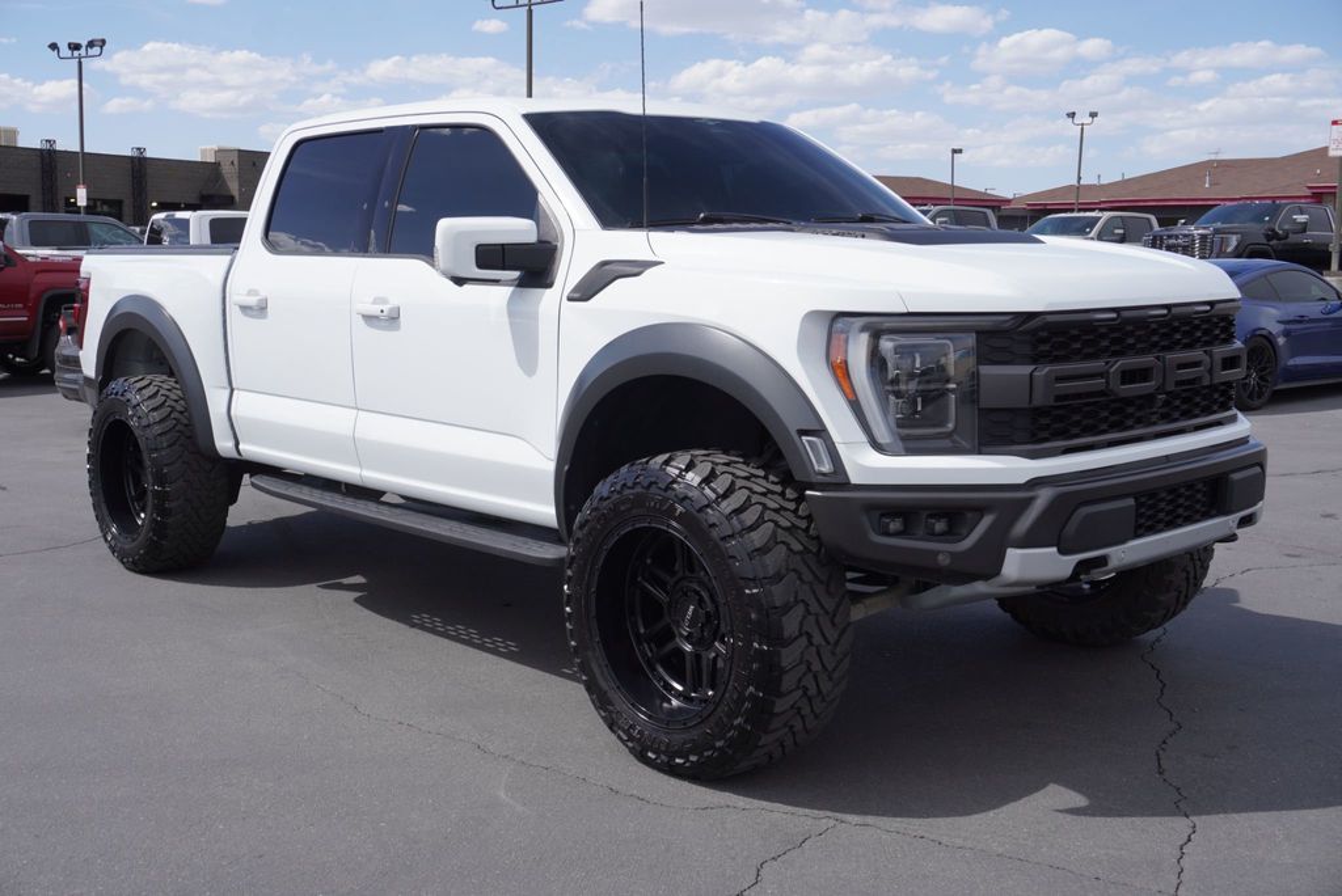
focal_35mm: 39
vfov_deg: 34.3
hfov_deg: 49.5
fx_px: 1455
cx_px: 671
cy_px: 448
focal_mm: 26
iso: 100
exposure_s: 1/250
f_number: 8
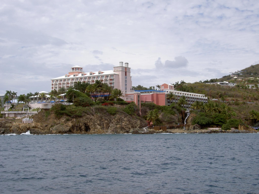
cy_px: 97
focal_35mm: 55
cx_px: 130
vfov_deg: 26.6
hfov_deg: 34.9
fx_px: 412
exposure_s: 1/640
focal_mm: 11.3
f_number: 5.5
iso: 50
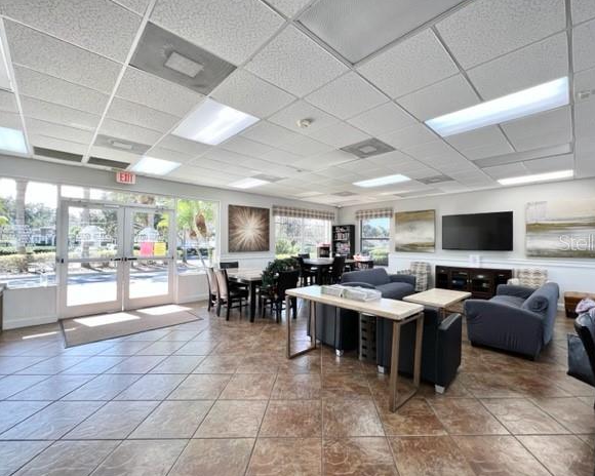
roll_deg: -0.1
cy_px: 242
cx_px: 327
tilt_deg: -0.5
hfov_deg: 100.4
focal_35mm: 14
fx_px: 247
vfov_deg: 88.0
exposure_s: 1/120
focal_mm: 1.57
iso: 80
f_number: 1.8
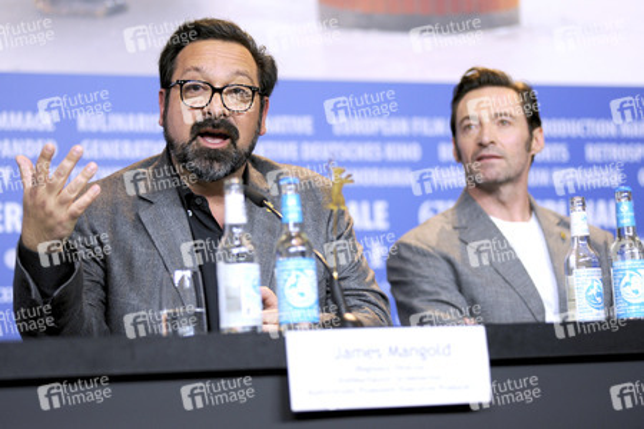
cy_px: 214
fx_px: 1878
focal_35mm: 105
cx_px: 322
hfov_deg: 19.5
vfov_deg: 13.0
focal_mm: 105
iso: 1250
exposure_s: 1/640
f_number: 2.8
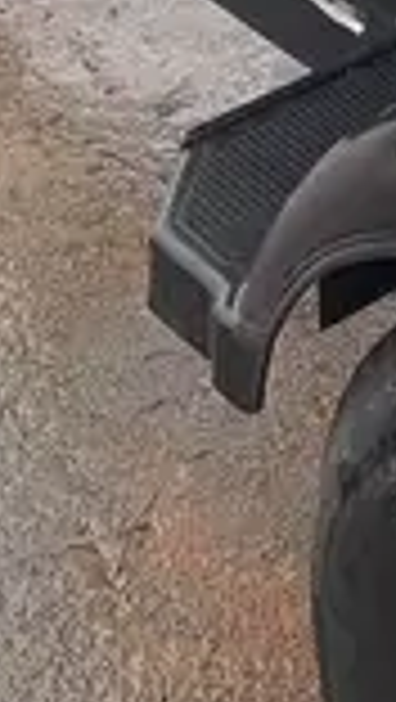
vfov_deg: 14.3
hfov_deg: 8.4
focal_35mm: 133
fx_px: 2477
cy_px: -551
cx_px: 909
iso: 25
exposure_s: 1/121
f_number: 1.8
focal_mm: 4.25
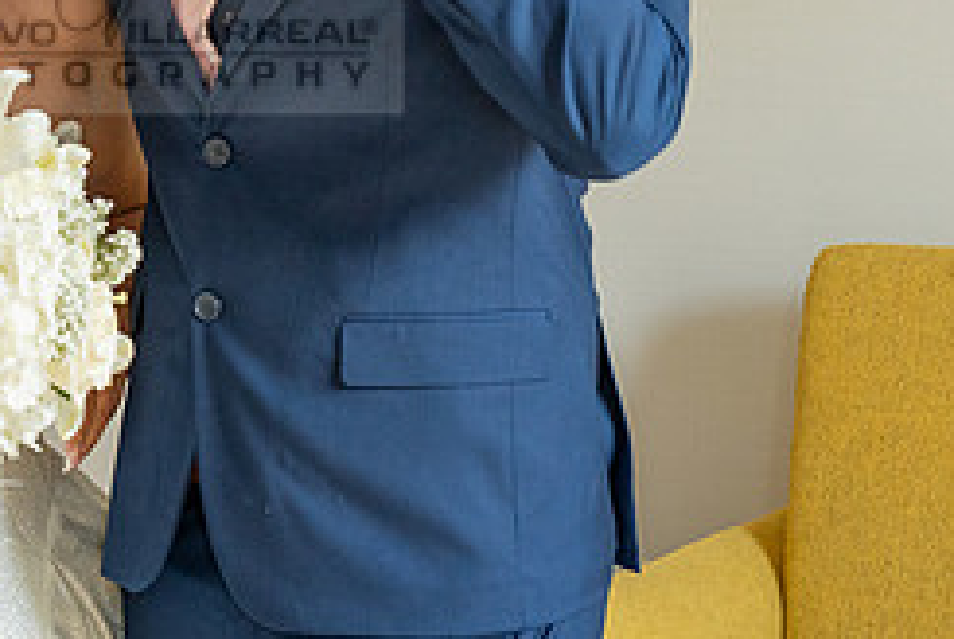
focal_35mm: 123
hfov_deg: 16.4
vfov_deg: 11.1
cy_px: 21
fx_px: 3263
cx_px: 74
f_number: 4
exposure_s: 1/200
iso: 1250
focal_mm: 52
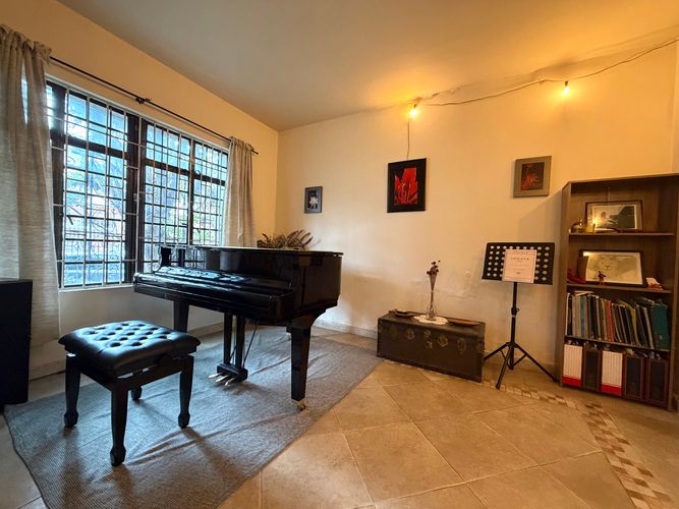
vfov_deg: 85.7
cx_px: 340
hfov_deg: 102.1
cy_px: 254
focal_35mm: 14
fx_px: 275
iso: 400
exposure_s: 1/60
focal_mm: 2.22
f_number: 2.2
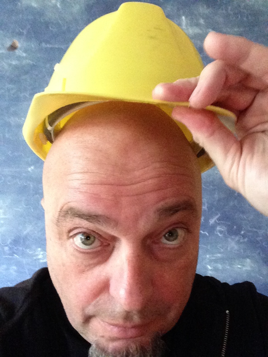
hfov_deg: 42.9
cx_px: 134
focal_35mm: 33
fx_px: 341
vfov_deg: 55.4
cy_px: 178
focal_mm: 2.15
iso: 800
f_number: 2.4
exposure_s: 1/15
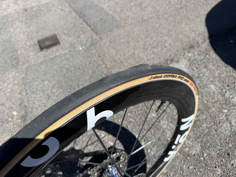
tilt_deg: -50.7
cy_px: 88
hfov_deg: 71.6
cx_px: 118
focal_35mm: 24
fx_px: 164
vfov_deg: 56.8
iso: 80
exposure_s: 1/3802
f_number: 1.78
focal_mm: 6.76
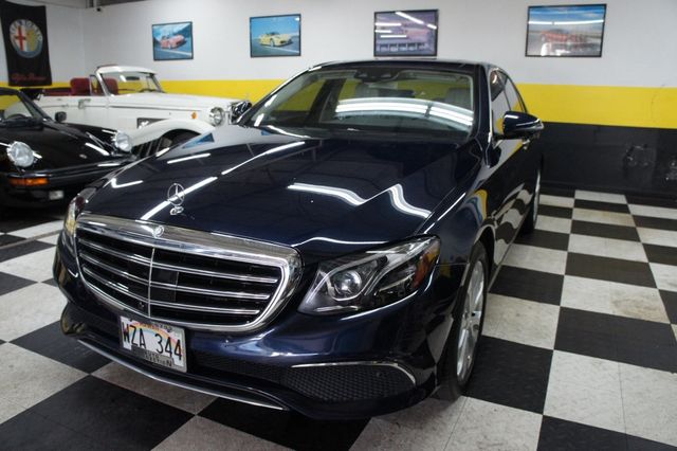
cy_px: 226
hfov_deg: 67.4
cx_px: 338
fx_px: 507
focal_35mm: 27
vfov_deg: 47.9
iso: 1600
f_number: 4
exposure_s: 1/250
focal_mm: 18
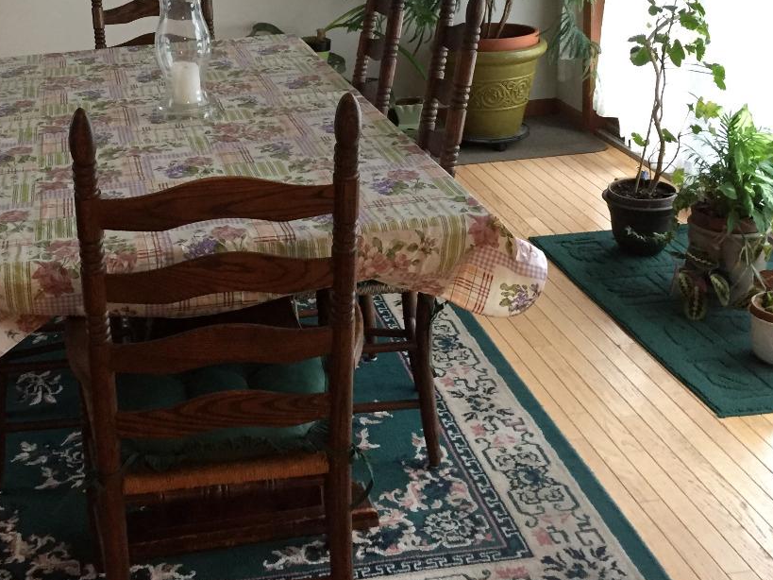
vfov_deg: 27.7
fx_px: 1139
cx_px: 243
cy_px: 77
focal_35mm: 51
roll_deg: +3.5
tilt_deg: -12.5
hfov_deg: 37.0
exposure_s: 1/30
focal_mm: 4.15
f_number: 2.2
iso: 160
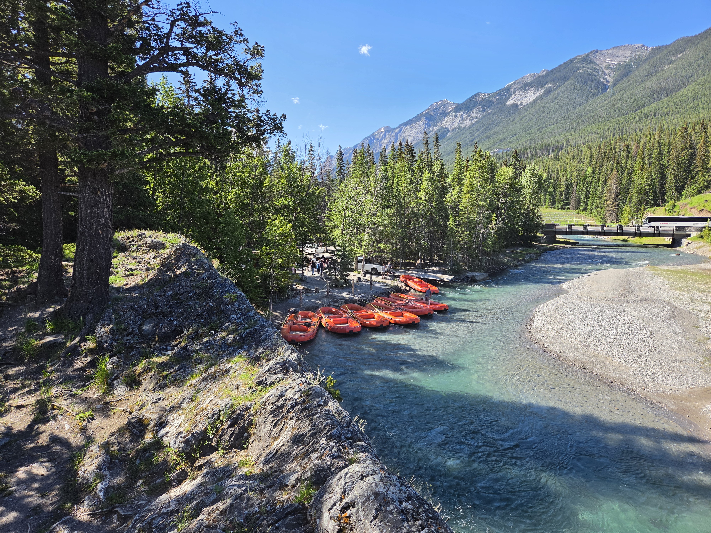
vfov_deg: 58.9
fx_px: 472
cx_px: 356
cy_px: 266
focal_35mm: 23
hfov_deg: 73.9
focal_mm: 5.4
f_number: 1.8
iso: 80
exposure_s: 1/2510
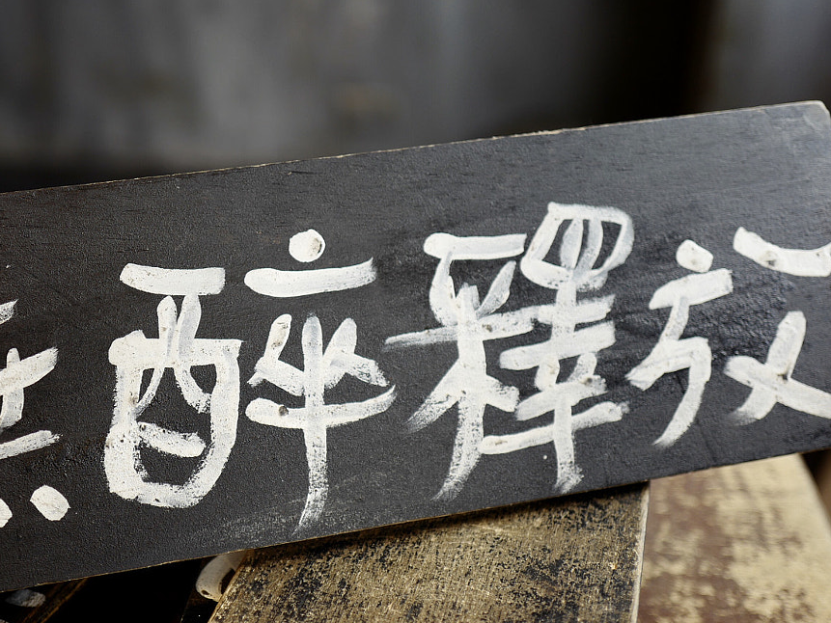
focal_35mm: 50
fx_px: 1200
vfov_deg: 29.1
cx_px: 292
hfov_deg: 37.9
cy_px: 358
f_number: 1.7
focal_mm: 28
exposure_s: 1/200
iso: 100
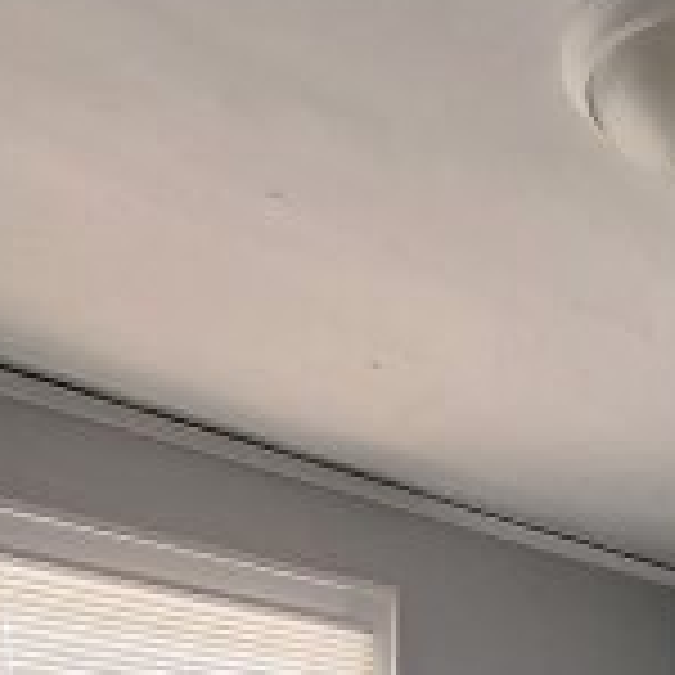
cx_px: 634
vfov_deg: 24.1
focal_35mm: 51
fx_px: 1125
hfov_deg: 31.5
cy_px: 1078
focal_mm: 1.74
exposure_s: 1/40
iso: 160
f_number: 2.2
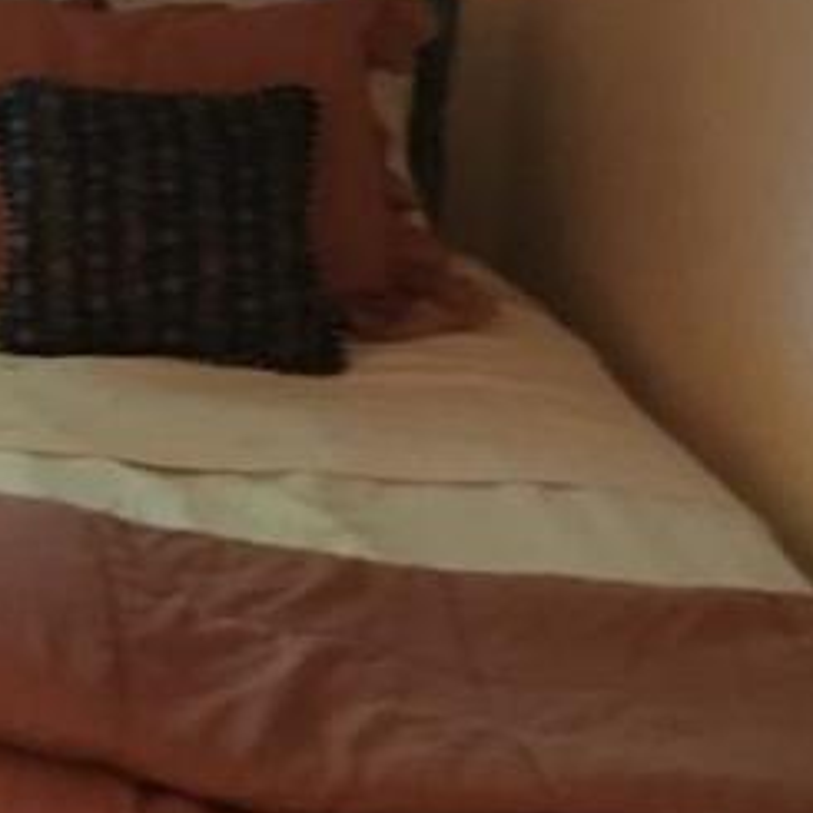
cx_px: -702
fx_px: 2843
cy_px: 56
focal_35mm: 107
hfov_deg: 14.2
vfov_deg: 16.0
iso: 200
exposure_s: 1/15
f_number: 2.2
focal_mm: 4.15
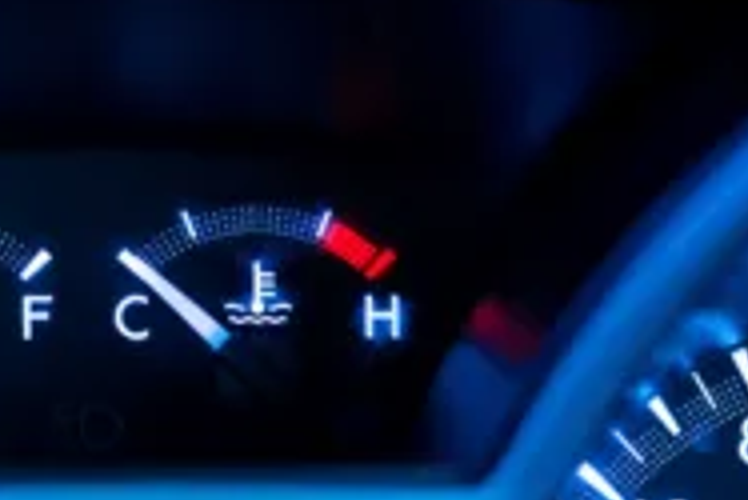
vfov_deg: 10.3
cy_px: 710
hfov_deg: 15.6
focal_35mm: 130
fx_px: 2703
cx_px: 76
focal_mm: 35
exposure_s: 1/25
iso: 1250
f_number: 4
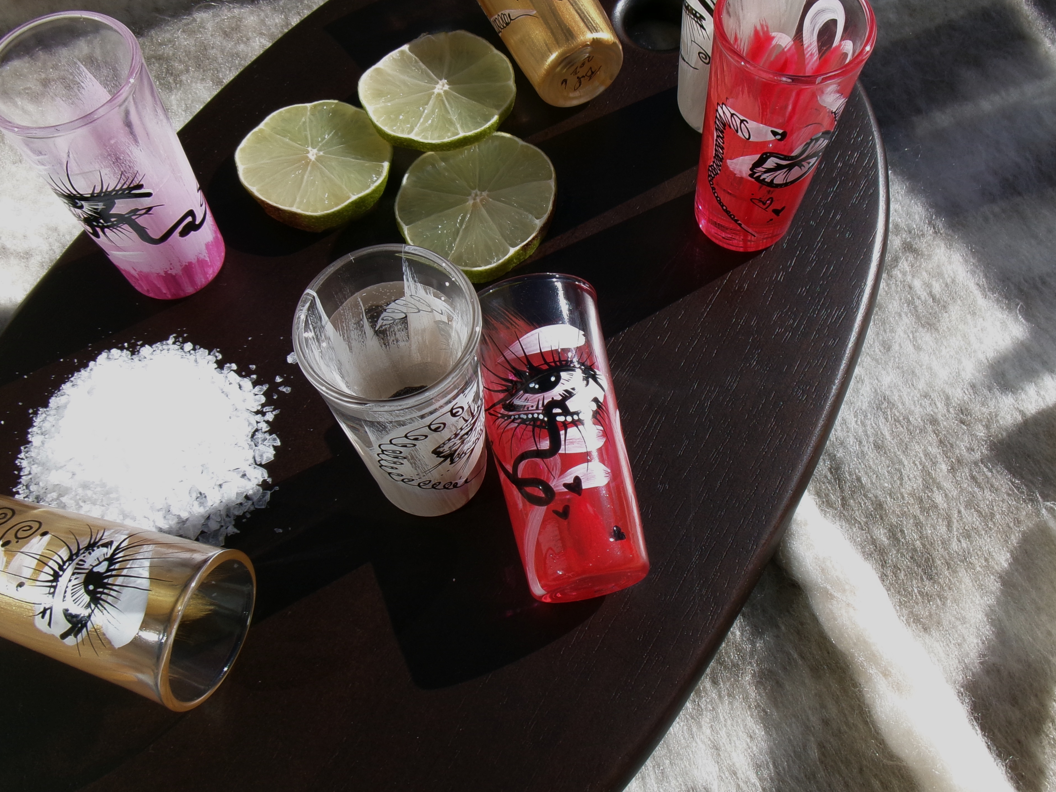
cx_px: 546
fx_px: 1037
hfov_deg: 53.9
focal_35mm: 34
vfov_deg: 41.8
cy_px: 387
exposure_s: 1/140
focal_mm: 5.1
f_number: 10.8
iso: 100
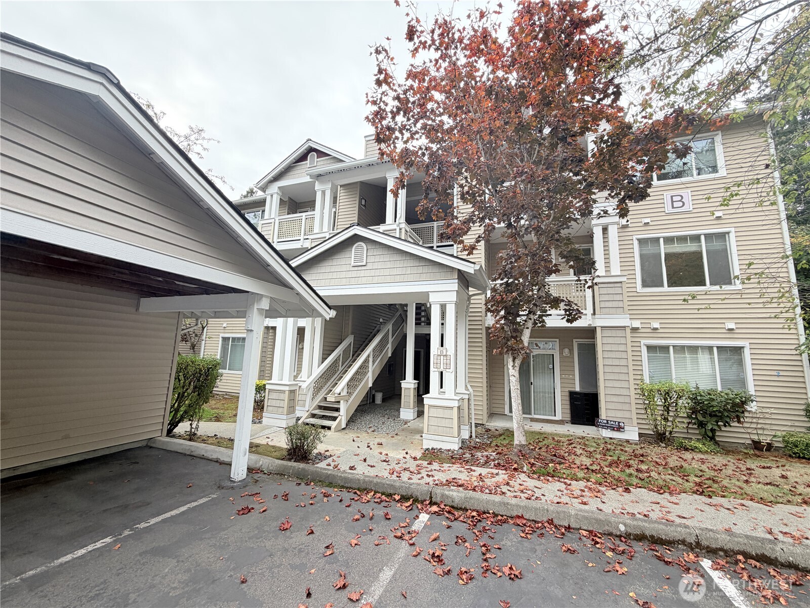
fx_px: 328
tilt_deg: +8.5
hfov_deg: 102.1
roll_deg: -1.9
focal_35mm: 14
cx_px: 405
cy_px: 304
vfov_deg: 85.7
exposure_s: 1/256
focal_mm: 2.22
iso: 40
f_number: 2.2
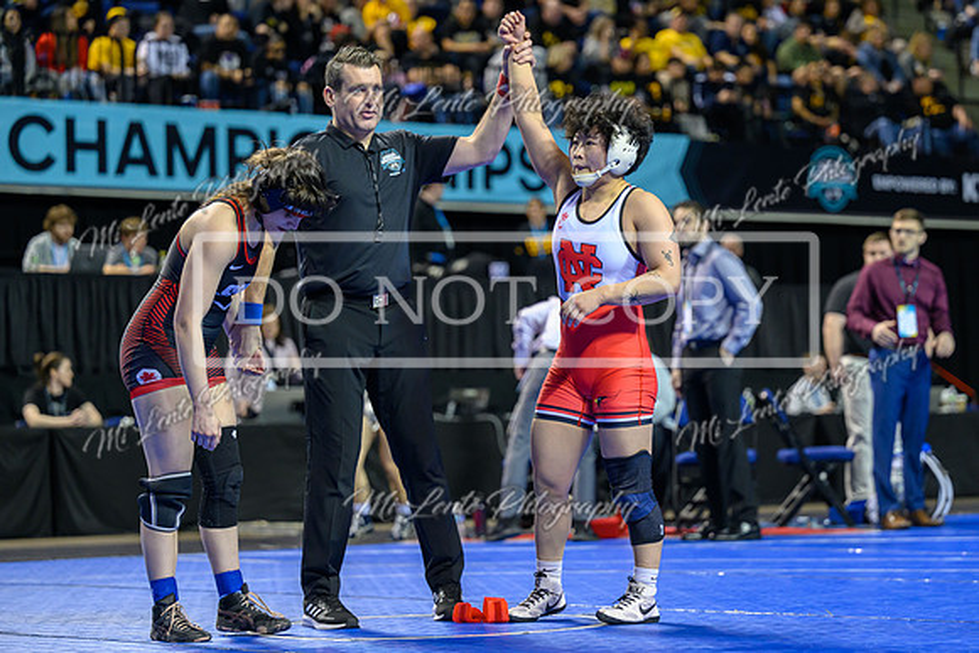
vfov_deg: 11.7
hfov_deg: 17.4
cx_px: 546
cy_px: 303
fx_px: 3190
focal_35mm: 117
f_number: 2.8
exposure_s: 1/800
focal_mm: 105
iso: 2500
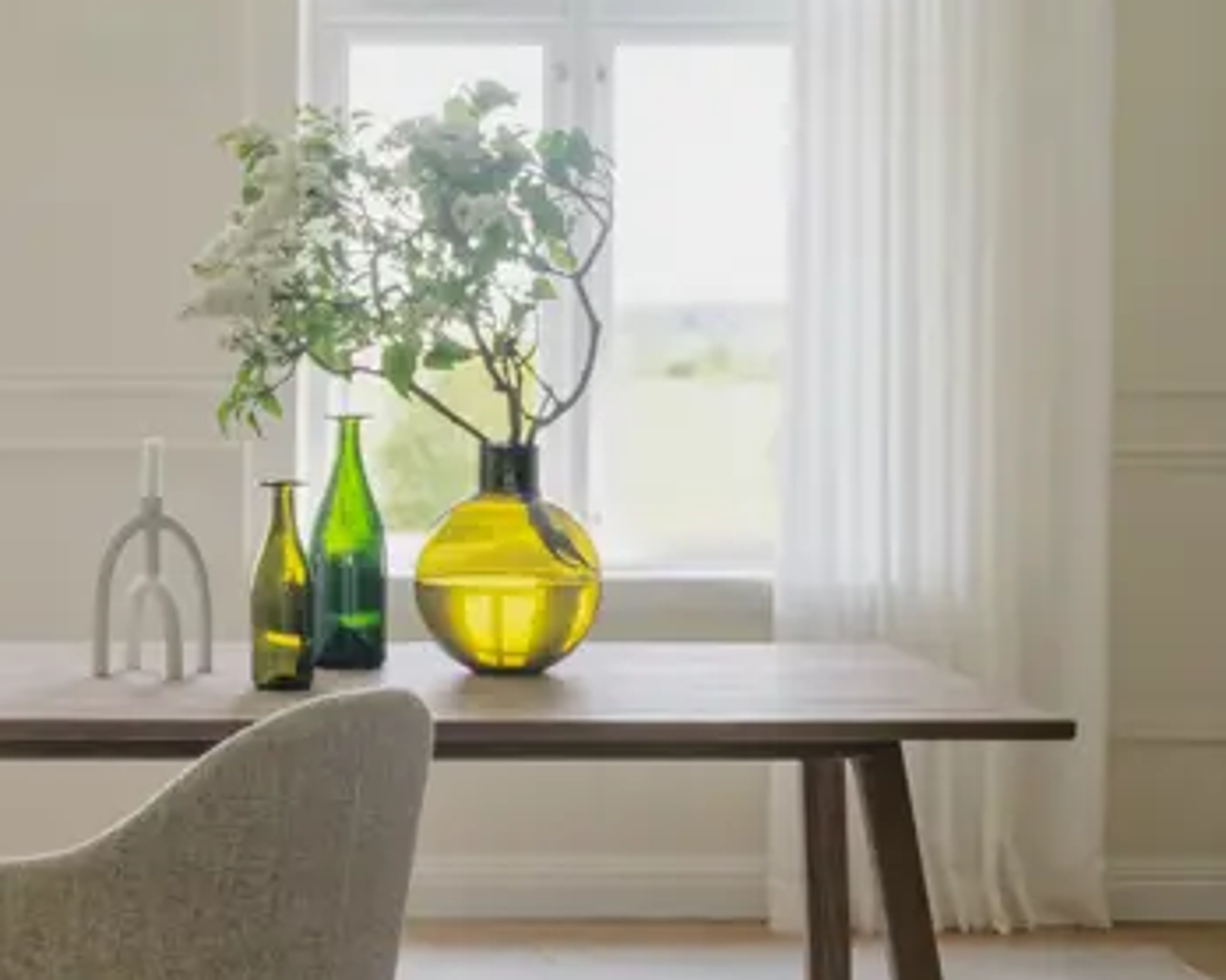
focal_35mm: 95
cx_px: 113
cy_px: 407
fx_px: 3445
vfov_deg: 16.2
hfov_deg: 19.8
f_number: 4
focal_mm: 44
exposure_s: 1/60
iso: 160
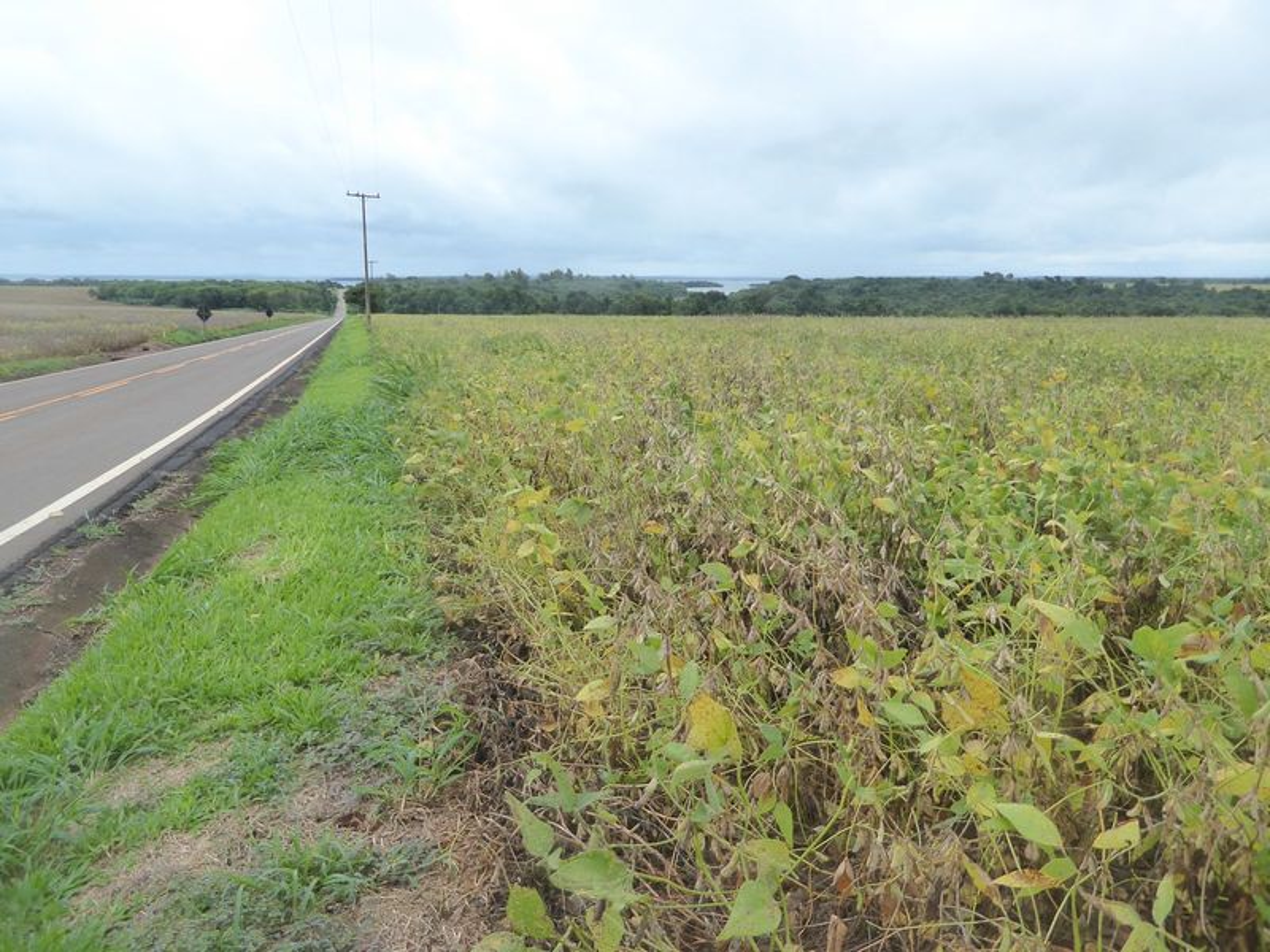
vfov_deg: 54.9
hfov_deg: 69.4
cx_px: 635
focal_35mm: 25
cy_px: 476
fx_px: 917
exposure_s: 1/640
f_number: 3.3
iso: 160
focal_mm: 4.3
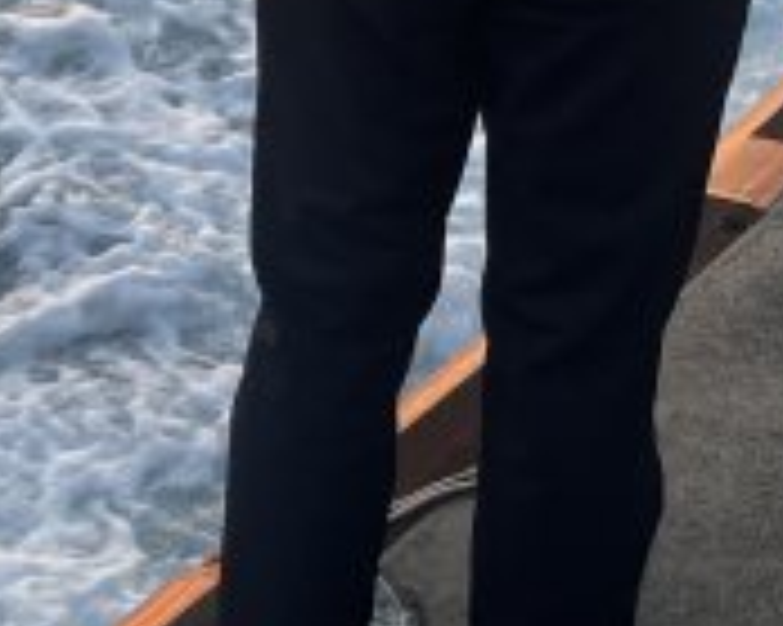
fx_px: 2710
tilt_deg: -5.4
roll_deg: +0.1
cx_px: 130
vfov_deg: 11.9
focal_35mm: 117
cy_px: -590
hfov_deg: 16.3
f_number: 1.6
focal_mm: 5.1
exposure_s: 1/566
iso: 50
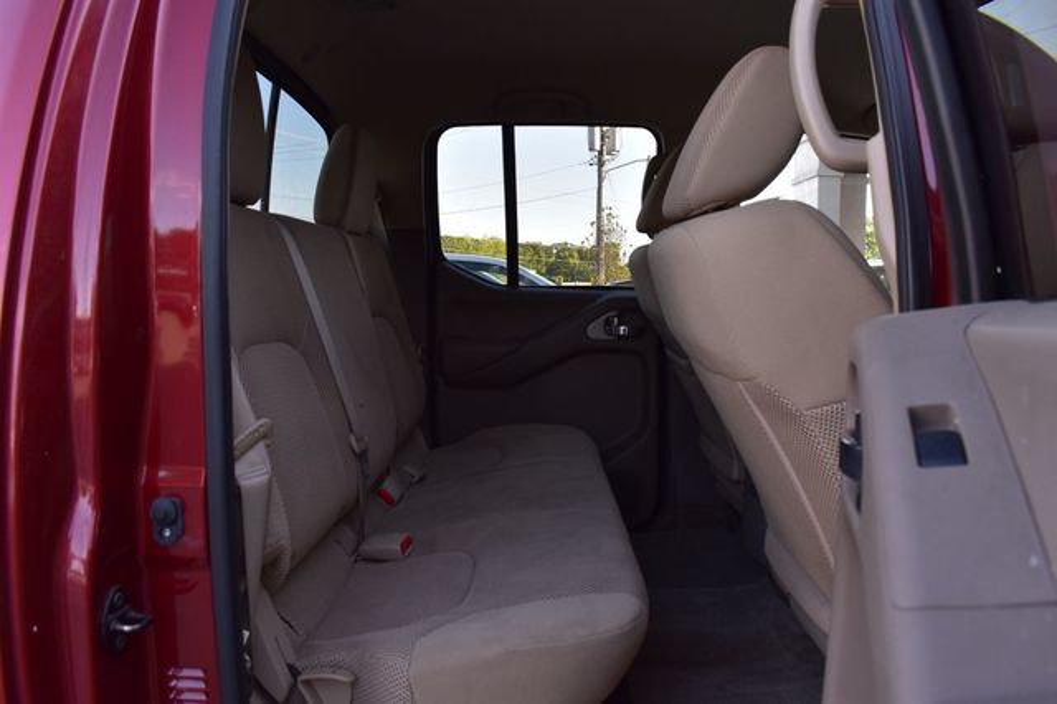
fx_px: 792
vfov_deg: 47.9
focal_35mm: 27
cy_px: 352
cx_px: 528
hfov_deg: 67.4
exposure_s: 1/80
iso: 400
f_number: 8
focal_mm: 18
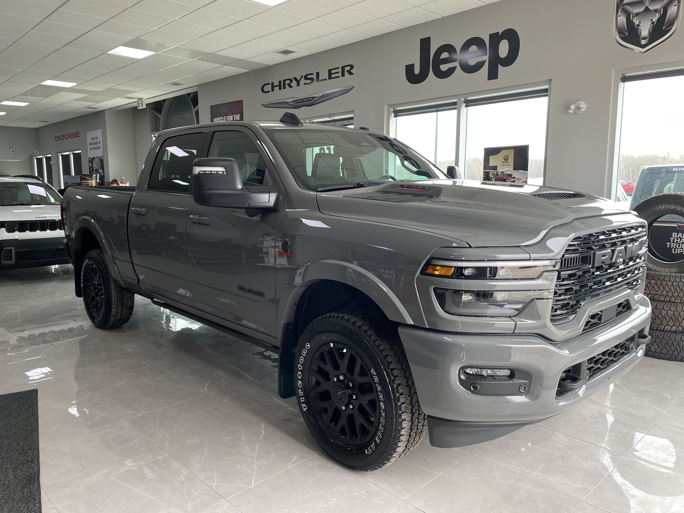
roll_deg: -0.1
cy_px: 256
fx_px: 514
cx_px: 342
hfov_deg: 67.3
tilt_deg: -8.4
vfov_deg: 53.1
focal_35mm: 26
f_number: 1.6
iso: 64
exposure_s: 1/121
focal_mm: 4.2
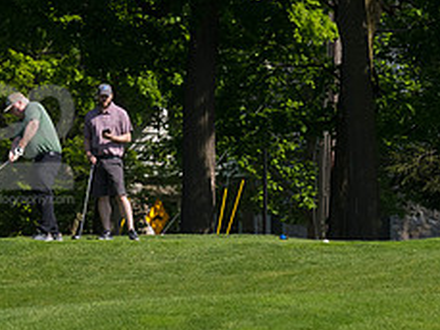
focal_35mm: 731
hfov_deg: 2.7
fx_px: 9297
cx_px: 15
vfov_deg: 2.0
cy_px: 138
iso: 320
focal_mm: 200
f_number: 5.6
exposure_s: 1/1600
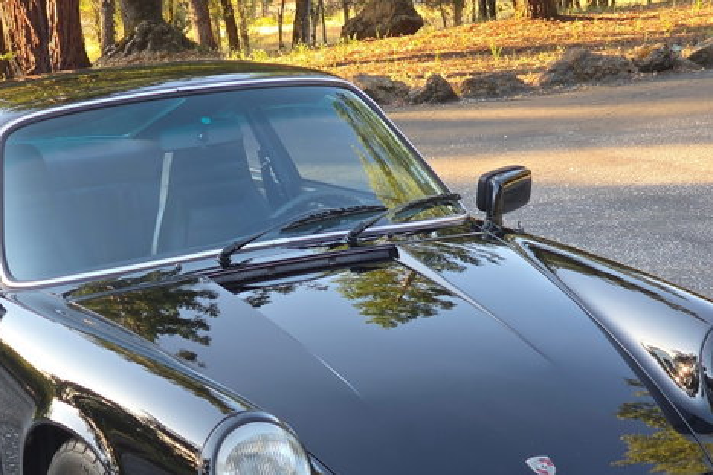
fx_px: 2336
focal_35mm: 118
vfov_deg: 11.5
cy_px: 415
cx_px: 275
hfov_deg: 17.3
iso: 50
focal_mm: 7.9
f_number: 2.4
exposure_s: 1/127
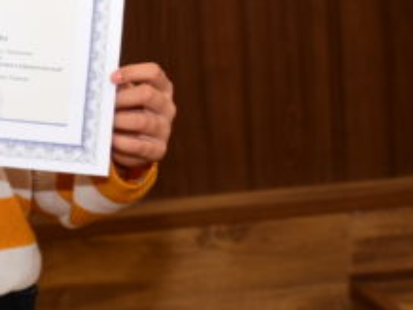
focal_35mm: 225
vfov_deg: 6.6
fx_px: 2687
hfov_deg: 8.7
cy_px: -59
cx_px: -12
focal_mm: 50
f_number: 4.8
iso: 400
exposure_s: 1/160
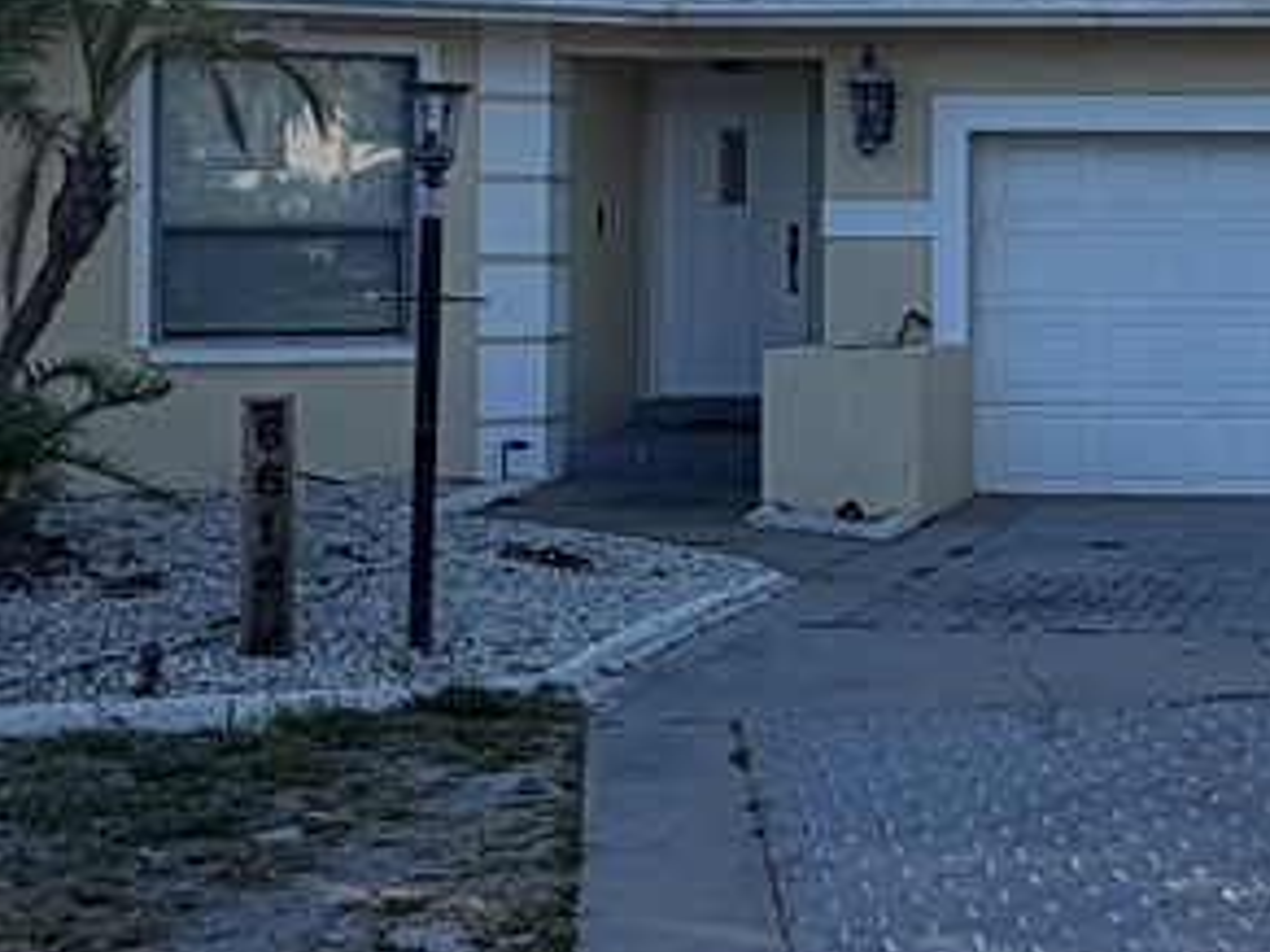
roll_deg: +0.0
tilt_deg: +0.7
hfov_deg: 23.5
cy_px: 218
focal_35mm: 77
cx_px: 1462
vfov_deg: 19.0
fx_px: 2824
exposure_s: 1/770
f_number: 2.2
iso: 32
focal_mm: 2.22
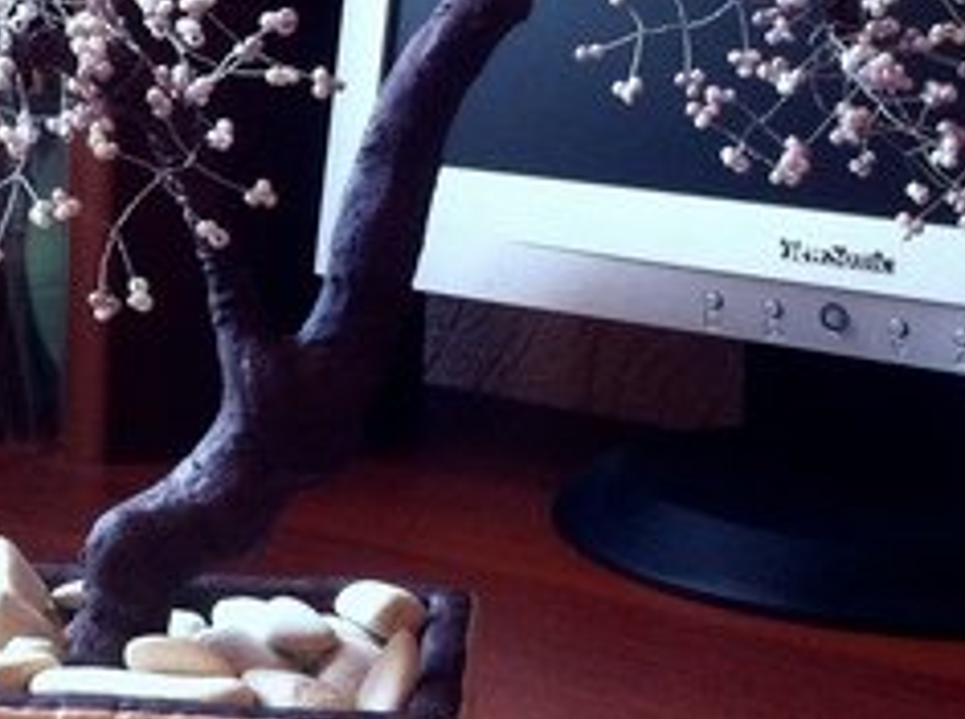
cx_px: 290
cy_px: 112
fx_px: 2560
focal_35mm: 92
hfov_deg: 21.2
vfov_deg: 15.9
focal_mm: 3.85
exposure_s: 1/15
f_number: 2.8
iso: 200
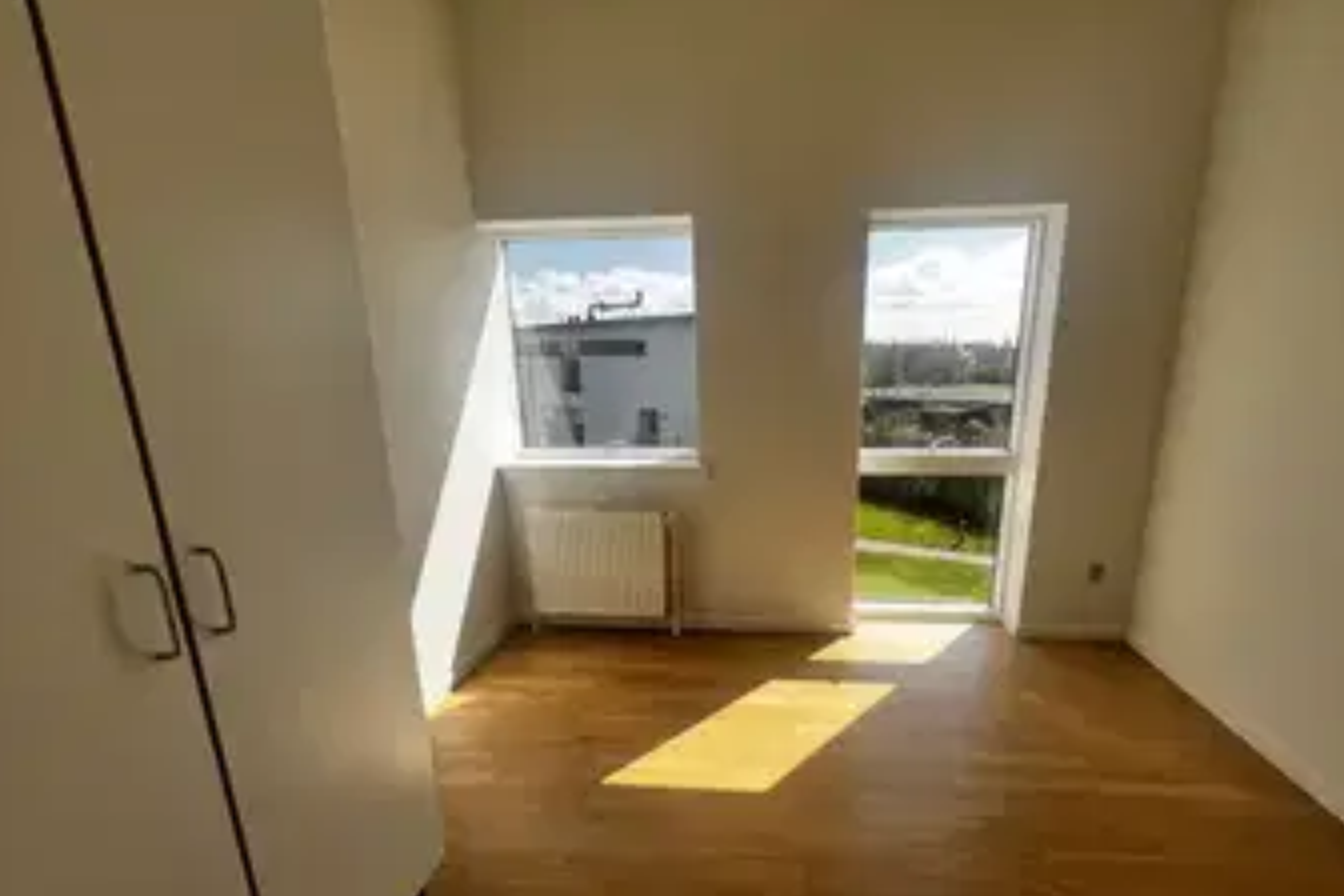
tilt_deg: -13.8
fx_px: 560
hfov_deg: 100.2
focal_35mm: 15
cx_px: 726
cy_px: 512
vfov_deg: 76.9
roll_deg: +0.4
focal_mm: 1.57
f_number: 1.8
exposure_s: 1/1248
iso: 32
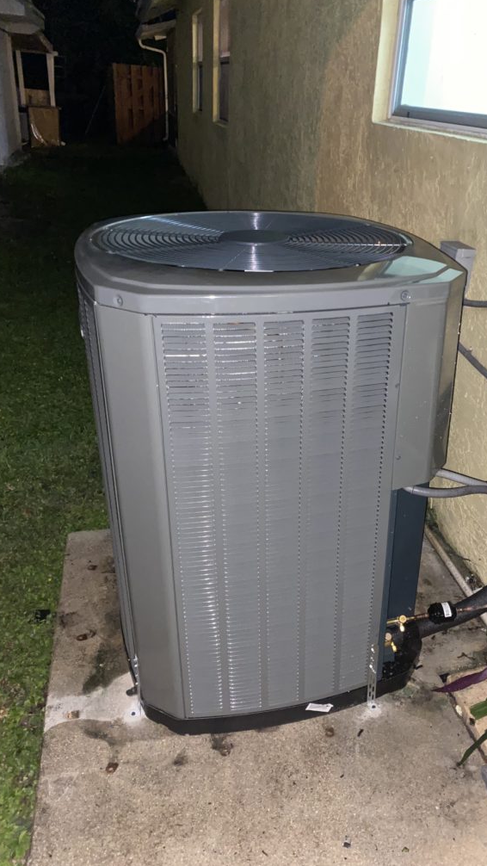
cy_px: 438
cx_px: 321
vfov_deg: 66.1
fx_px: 666
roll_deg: -5.5
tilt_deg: -26.1
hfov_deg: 39.7
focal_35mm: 29
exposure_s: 1/4
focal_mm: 4.25
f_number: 1.8
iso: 400
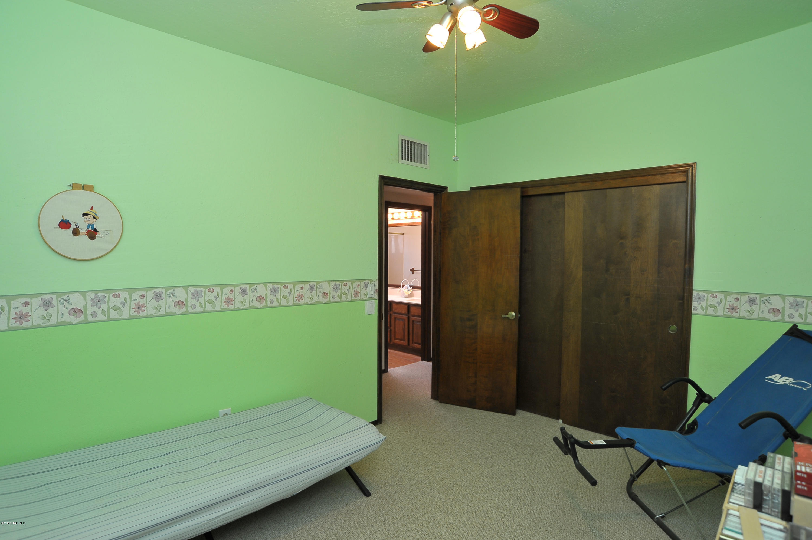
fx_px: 406
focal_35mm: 18
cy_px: 270
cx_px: 406
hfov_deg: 90.0
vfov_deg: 67.3
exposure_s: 1/30
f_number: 7.1
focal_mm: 18
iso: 500
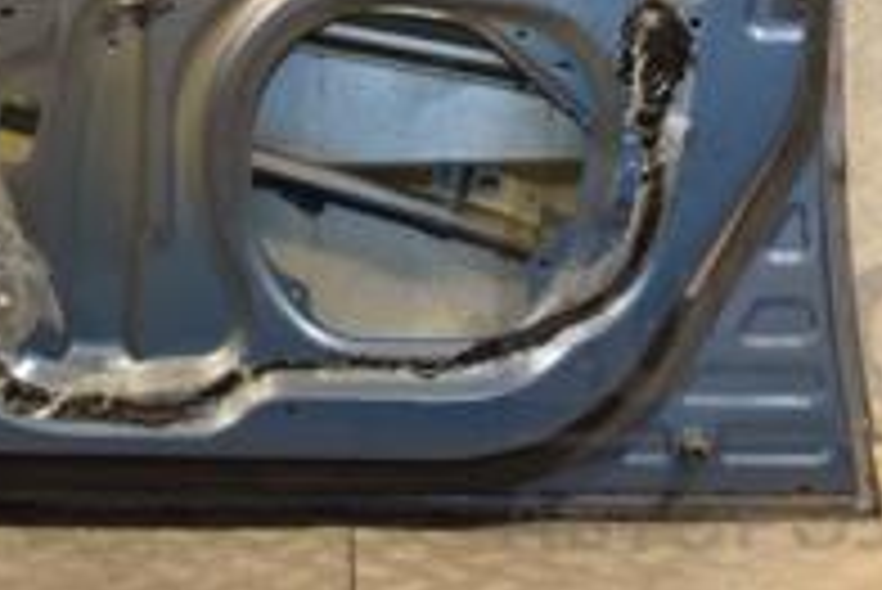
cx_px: 414
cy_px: -266
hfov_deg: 20.2
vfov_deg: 12.9
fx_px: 2476
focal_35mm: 101
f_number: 5
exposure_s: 1/160
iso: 800
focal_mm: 22
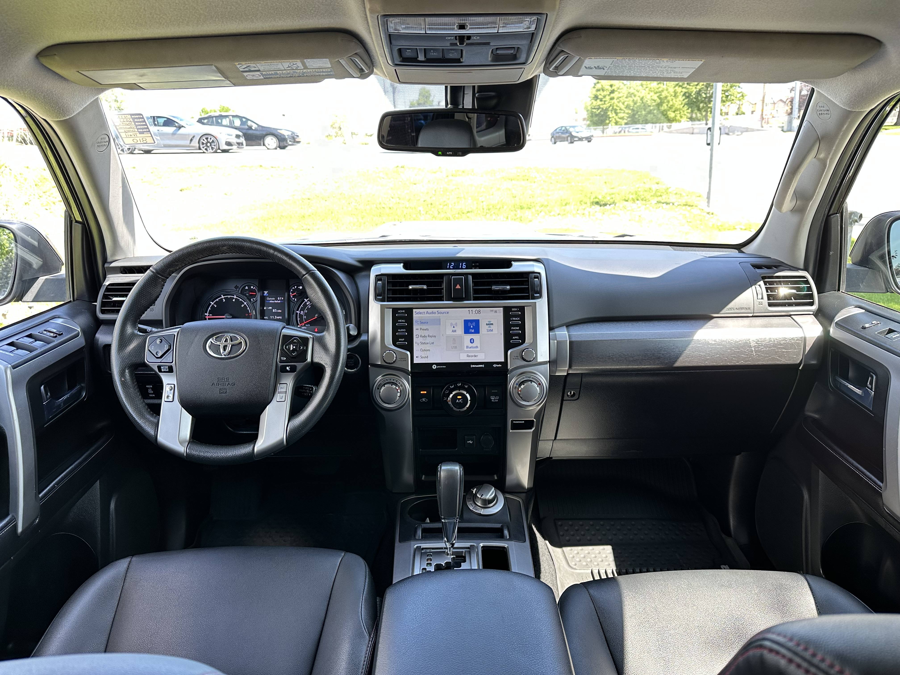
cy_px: 338
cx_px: 450
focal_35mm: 24
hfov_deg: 71.6
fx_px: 624
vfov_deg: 56.8
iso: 160
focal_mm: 6.86
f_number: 1.78
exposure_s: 1/121
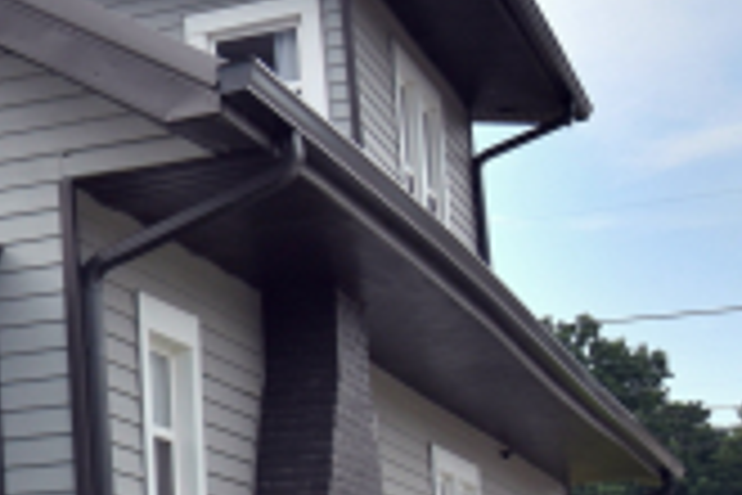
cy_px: 418
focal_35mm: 102
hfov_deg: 16.9
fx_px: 2108
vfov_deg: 13.3
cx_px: -540
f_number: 10
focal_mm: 15
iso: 100
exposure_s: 1/200
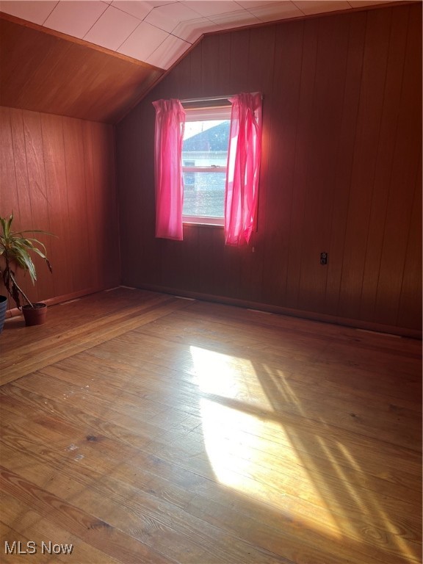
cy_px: 282
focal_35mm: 26
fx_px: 424
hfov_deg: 53.1
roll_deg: -0.3
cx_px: 212
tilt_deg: -13.9
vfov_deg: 67.3
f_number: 1.6
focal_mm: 5.1
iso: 32
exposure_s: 1/122
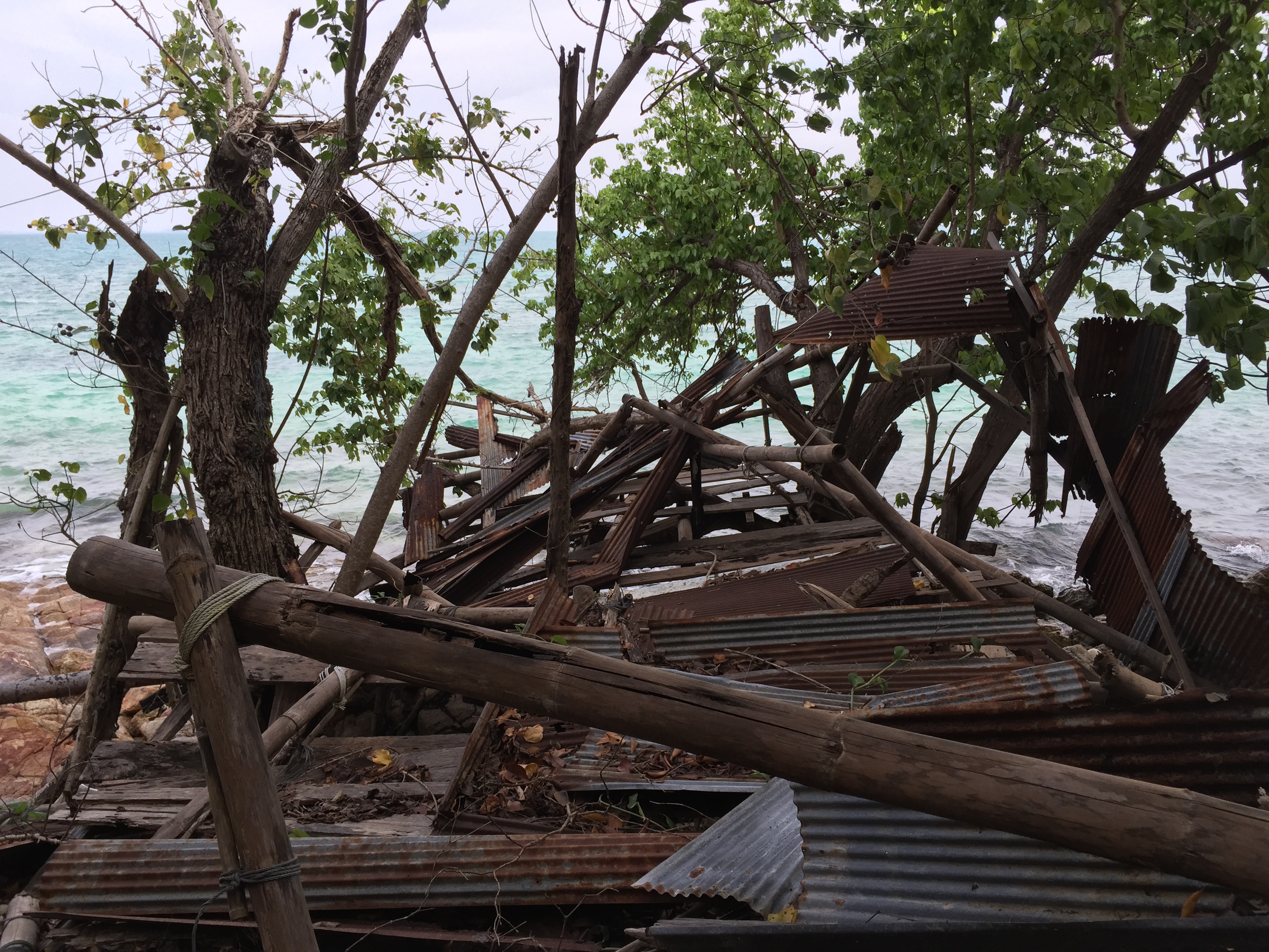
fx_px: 1063
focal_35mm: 29
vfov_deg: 48.2
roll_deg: -0.2
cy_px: 476
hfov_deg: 61.7
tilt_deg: -13.5
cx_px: 634
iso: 32
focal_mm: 4.15
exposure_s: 1/608
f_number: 2.2
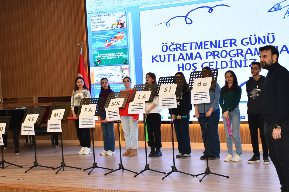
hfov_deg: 25.4
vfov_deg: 17.1
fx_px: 642
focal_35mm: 80
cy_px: 95
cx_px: 137
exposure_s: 1/60
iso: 360
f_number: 4.5
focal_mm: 45
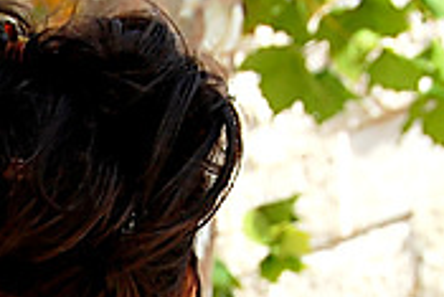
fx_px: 3382
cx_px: -63
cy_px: 472
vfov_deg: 5.0
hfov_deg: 7.5
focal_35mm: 274
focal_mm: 50
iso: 200
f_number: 8
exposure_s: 1/250
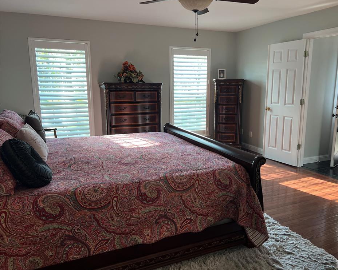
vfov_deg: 51.5
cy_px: 132
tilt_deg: -11.3
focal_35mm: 28
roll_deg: -0.2
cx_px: 186
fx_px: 280
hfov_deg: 62.1
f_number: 1.5
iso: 80
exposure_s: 1/60
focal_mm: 5.7
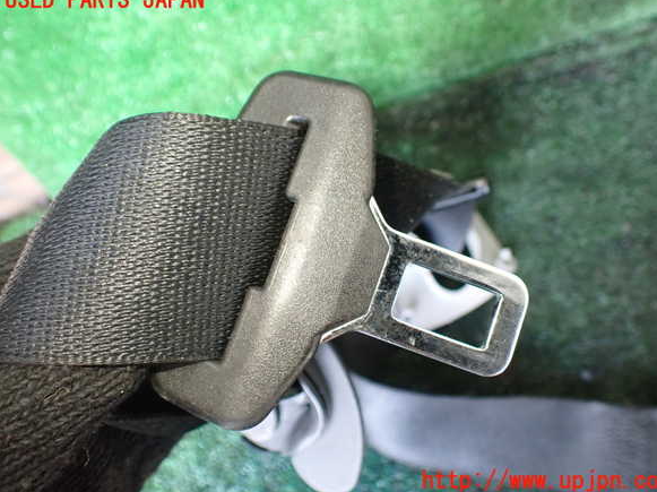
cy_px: 241
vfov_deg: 45.4
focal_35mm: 31
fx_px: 588
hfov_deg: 58.4
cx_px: 338
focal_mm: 5.4
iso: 800
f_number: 2.3
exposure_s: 1/80
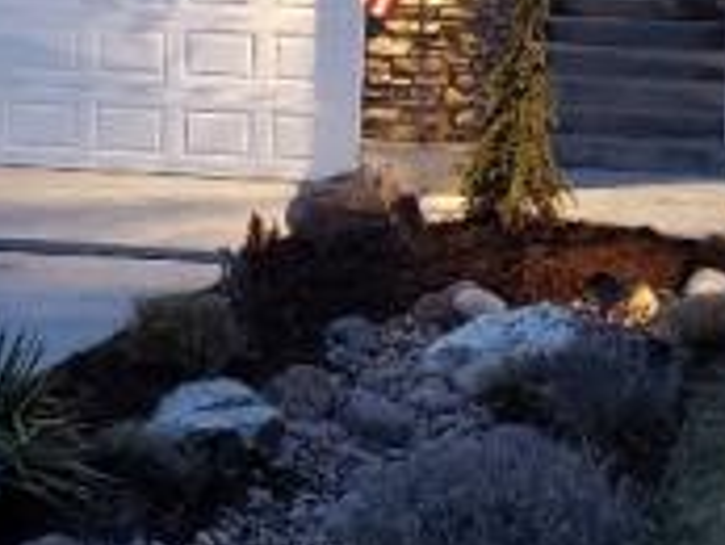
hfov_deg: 20.4
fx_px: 2012
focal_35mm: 96
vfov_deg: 15.1
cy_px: -34
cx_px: 314
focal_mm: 4.3
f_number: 1.5
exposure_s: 1/17
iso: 250
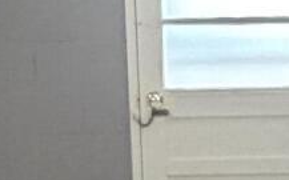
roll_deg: +0.9
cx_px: 301
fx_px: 1078
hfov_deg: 15.0
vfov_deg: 9.4
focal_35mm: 137
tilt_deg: -8.2
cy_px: 199
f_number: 2.2
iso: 500
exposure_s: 1/60
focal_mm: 2.22
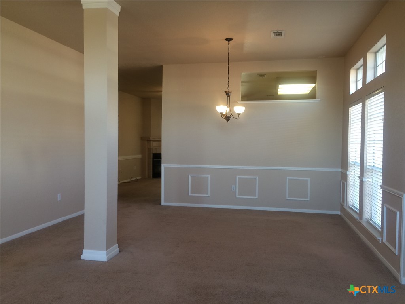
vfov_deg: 48.2
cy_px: 152
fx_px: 339
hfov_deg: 61.7
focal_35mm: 29
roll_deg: +0.8
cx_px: 202
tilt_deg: -1.5
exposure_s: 1/30
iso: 64
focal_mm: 4.15
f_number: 2.2
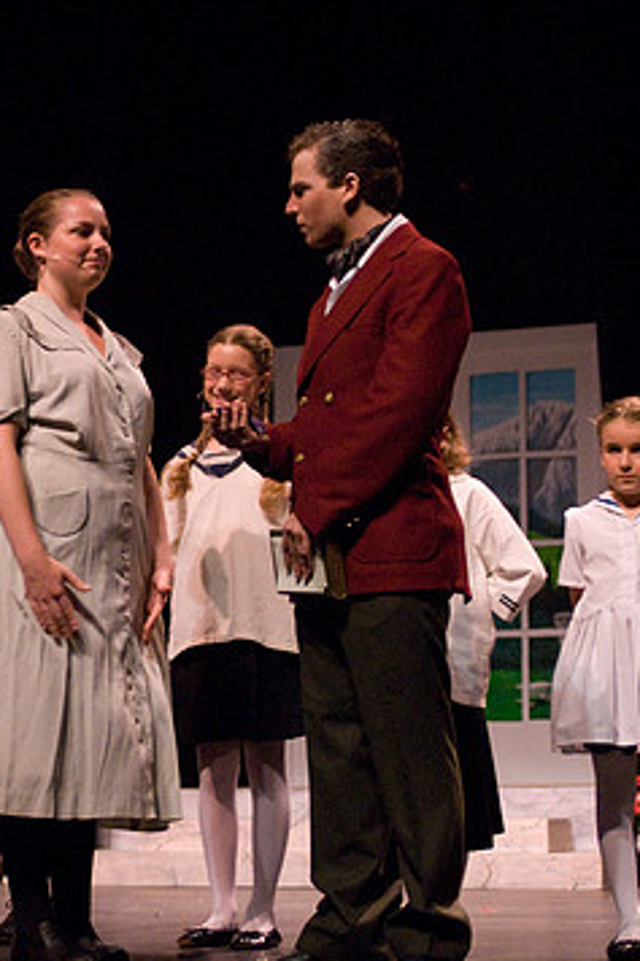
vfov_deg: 21.9
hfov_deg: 14.6
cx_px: 116
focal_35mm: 93
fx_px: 2482
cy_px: 467
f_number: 2.8
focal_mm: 38
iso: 1600
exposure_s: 1/200
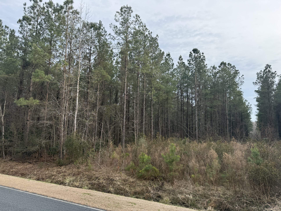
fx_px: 195
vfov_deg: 56.8
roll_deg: -2.1
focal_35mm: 24
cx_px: 140
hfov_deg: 71.6
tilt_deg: +8.7
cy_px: 106
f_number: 1.78
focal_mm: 6.76
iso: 100
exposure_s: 1/1230
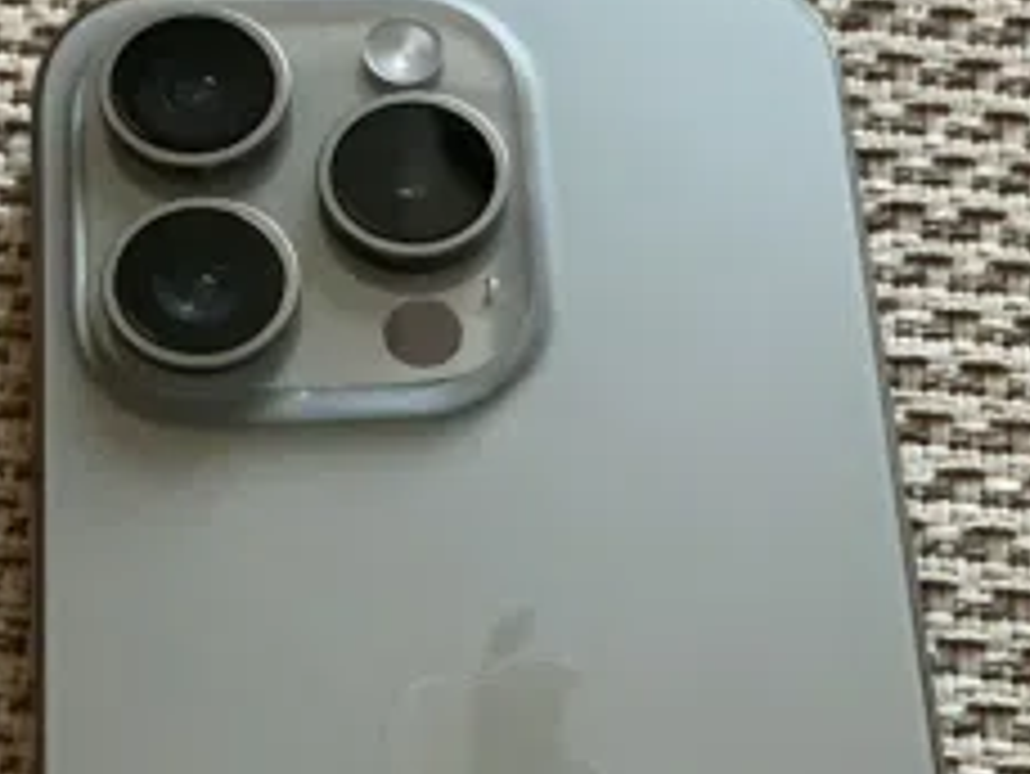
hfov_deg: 24.1
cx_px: 481
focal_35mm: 81
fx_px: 2411
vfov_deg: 17.8
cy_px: 778
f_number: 1.8
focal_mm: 3
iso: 125
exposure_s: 1/60
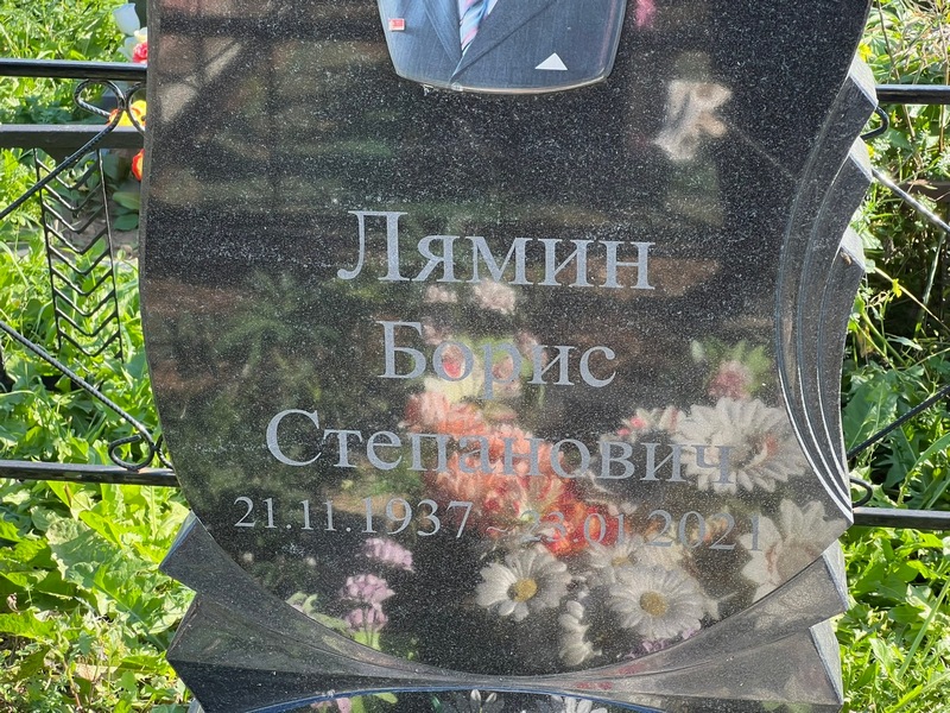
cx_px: 475
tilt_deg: -23.8
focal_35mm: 77
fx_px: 2113
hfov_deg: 25.3
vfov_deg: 19.1
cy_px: 356
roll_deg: +0.0
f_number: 2.8
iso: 40
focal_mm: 9
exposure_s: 1/99
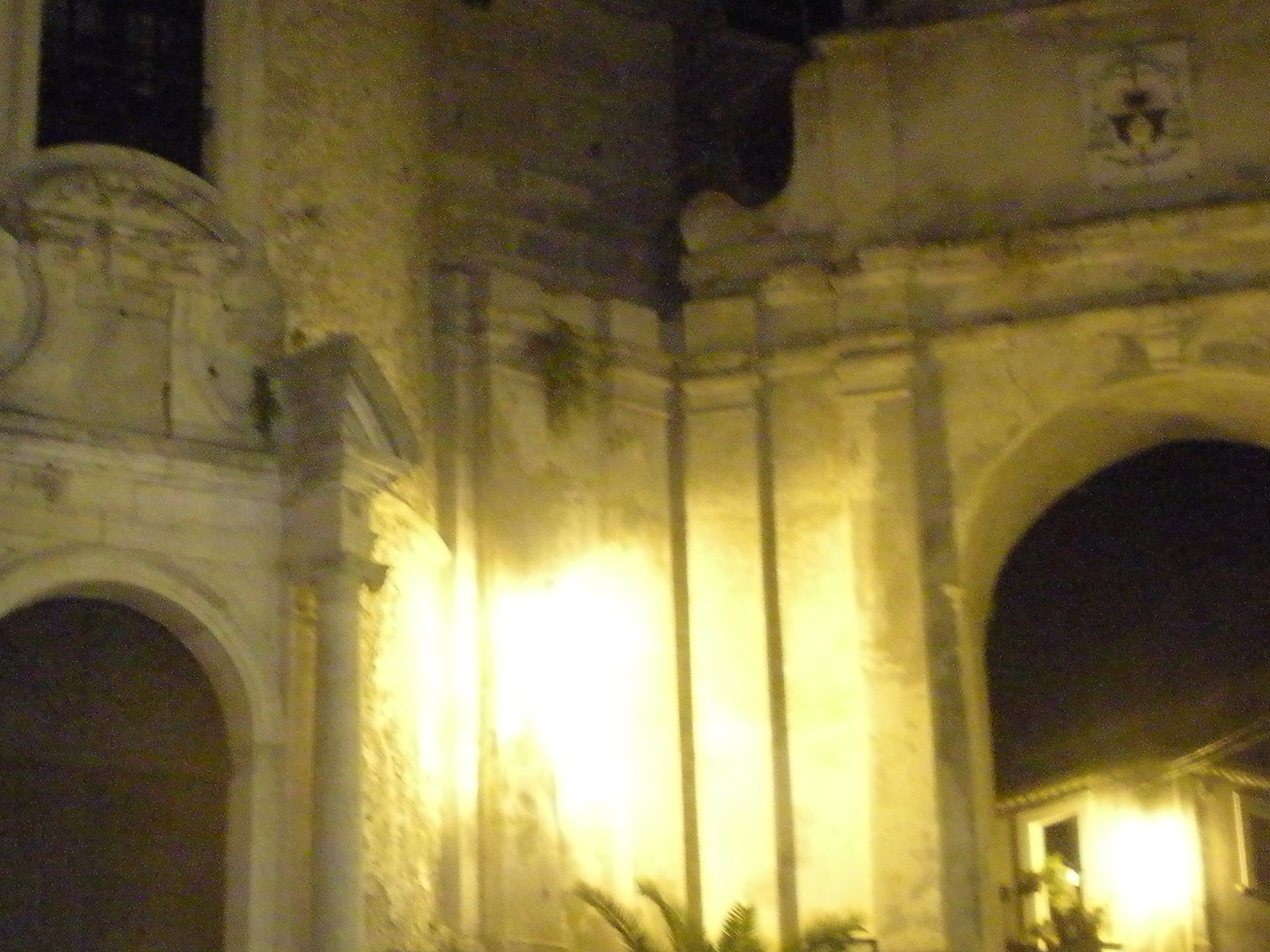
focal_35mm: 68
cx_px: 290
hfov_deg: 28.1
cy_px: 583
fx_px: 2495
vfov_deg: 21.6
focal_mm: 6.3
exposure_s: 1/4.9
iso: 800
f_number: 3.1
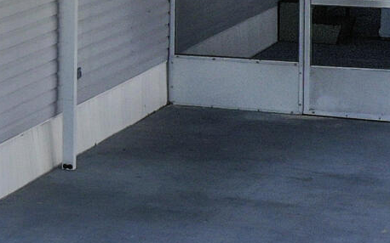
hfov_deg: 10.3
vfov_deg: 7.0
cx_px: -416
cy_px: 125
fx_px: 1987
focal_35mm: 187
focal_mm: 10.26
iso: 100
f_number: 4.5
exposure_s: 1/800
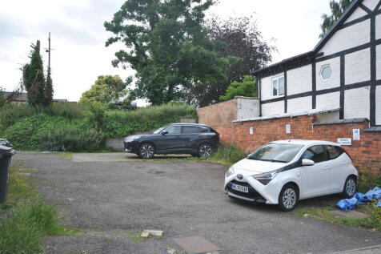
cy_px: 127
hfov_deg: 61.9
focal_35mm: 30
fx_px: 317
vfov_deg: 43.6
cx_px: 190
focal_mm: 20
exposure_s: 1/160
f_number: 6.3
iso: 100
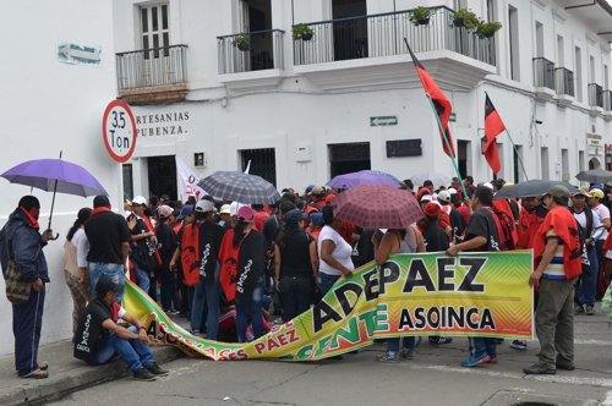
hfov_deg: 38.9
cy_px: 203
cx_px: 306
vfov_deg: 26.4
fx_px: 866
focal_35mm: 51
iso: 100
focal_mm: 34
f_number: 7.1
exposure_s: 1/200
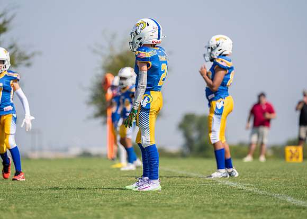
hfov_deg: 8.2
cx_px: 145
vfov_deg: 5.8
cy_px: 101
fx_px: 2154
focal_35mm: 247
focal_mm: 200
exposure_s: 1/2500
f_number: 2.8
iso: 100
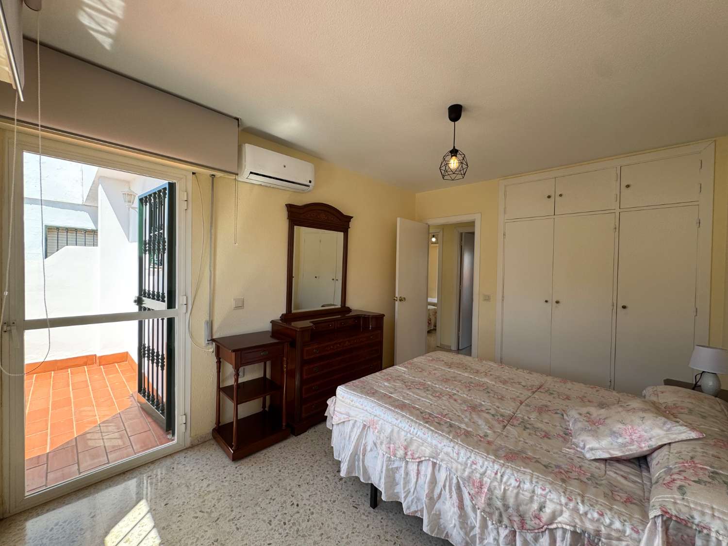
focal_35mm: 14
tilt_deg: -0.8
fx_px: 294
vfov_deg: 85.7
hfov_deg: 102.1
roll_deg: -1.0
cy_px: 273
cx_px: 364
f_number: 2.2
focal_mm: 2.22
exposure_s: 1/155
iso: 40
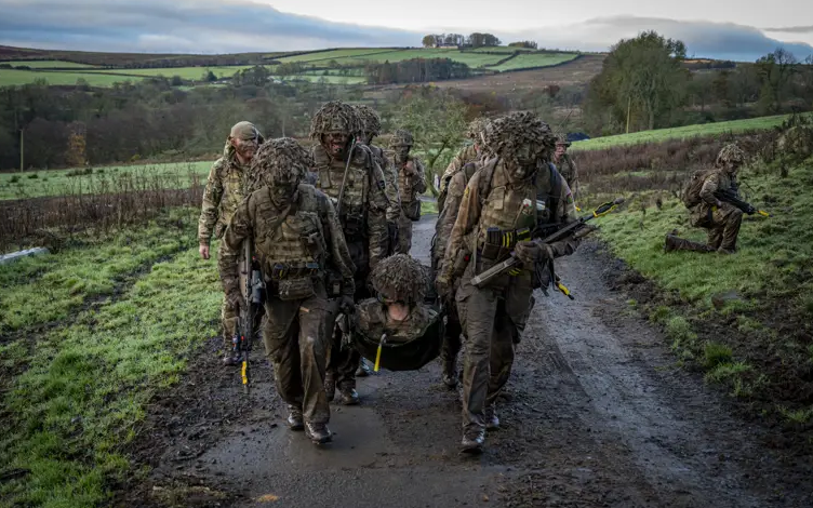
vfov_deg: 24.9
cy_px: 262
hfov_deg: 38.9
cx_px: 403
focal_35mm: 52
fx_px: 1152
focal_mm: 50
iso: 800
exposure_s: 1/320
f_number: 4
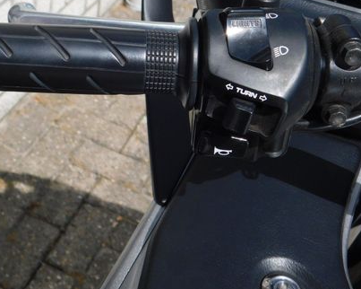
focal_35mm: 62
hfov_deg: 30.2
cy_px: 101
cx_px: 107
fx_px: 662
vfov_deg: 24.5
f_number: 3.6
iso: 125
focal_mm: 7.1
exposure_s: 1/1250
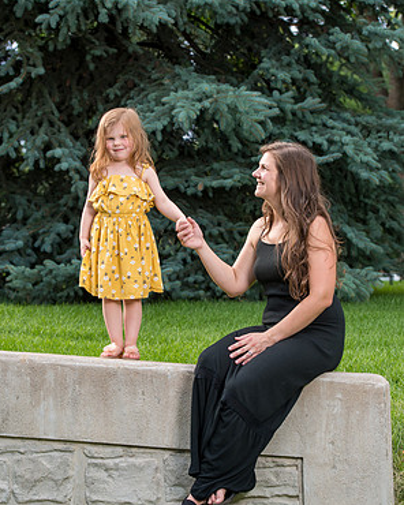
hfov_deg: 19.2
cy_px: 270
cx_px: 201
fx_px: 1196
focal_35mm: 80
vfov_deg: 23.8
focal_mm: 70
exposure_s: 1/200
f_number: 5
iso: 250
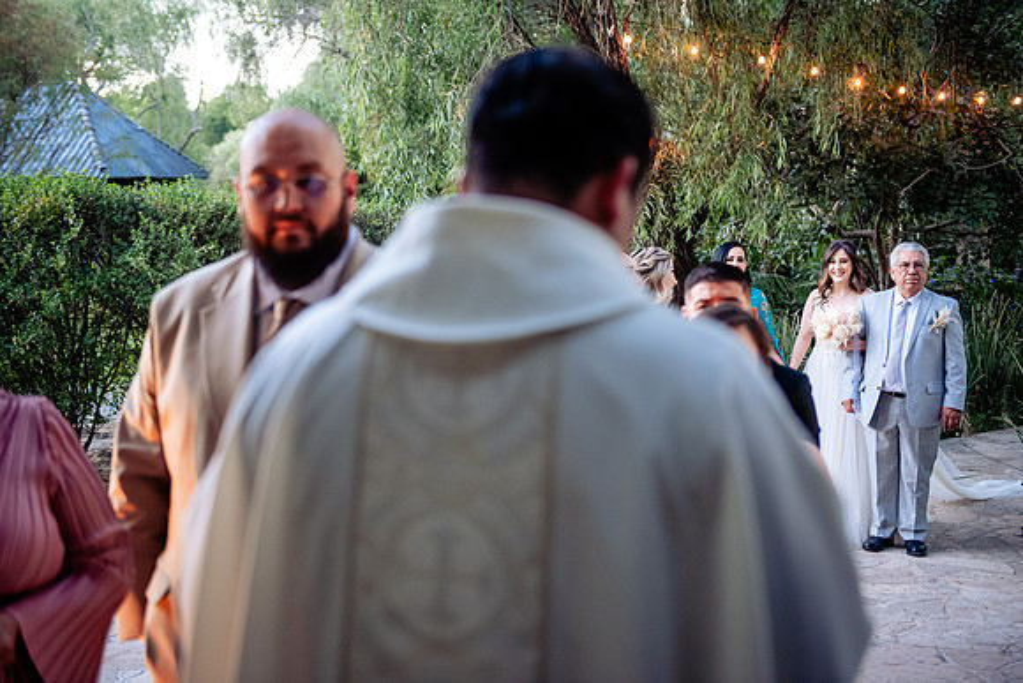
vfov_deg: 26.0
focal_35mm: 52
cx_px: 512
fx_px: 1478
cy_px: 342
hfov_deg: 38.2
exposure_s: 1/160
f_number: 2.8
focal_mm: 52
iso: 2500
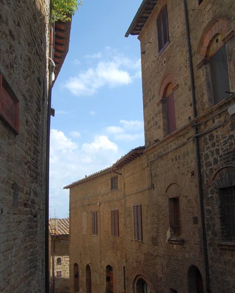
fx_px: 313
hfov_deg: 41.1
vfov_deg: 50.3
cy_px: 154
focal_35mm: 36
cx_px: 128
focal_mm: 18
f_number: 10
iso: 250
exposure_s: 1/250
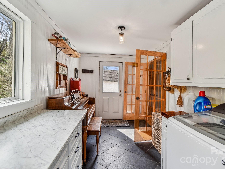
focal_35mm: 17
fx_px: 110
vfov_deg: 74.7
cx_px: 121
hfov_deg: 90.9
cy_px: 83
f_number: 11
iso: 100
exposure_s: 1/25
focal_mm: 15
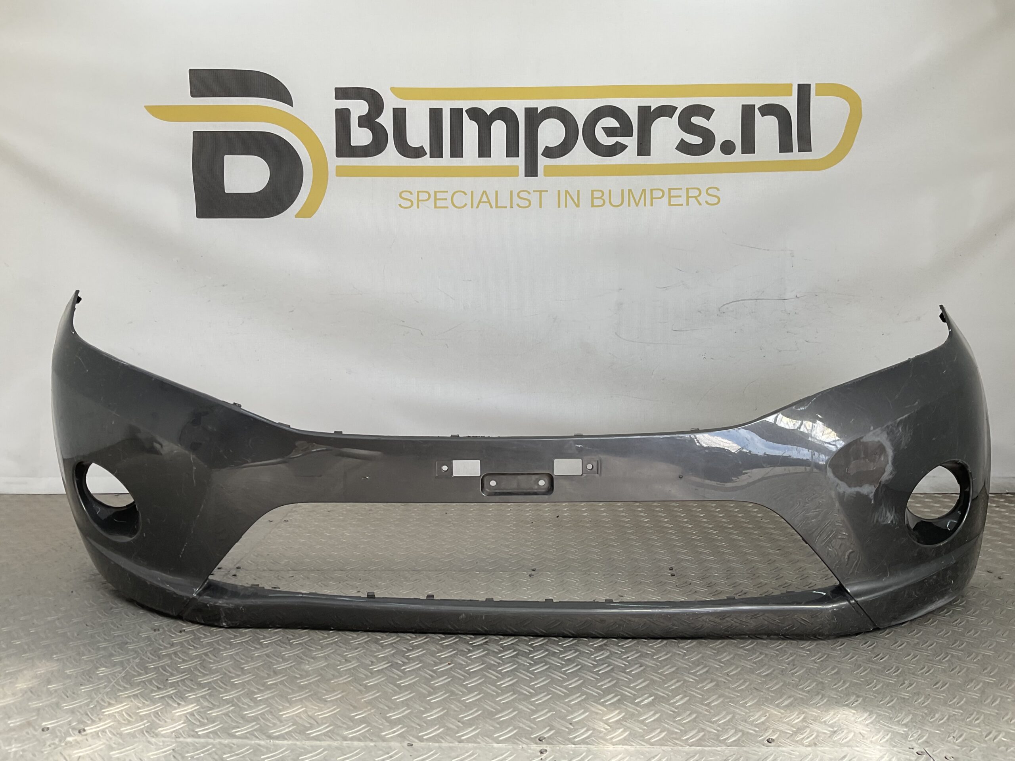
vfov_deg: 48.2
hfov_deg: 61.7
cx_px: 508
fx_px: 850
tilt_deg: -7.3
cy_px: 380
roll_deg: -0.9
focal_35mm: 29
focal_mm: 3
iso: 16
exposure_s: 1/406
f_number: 1.8
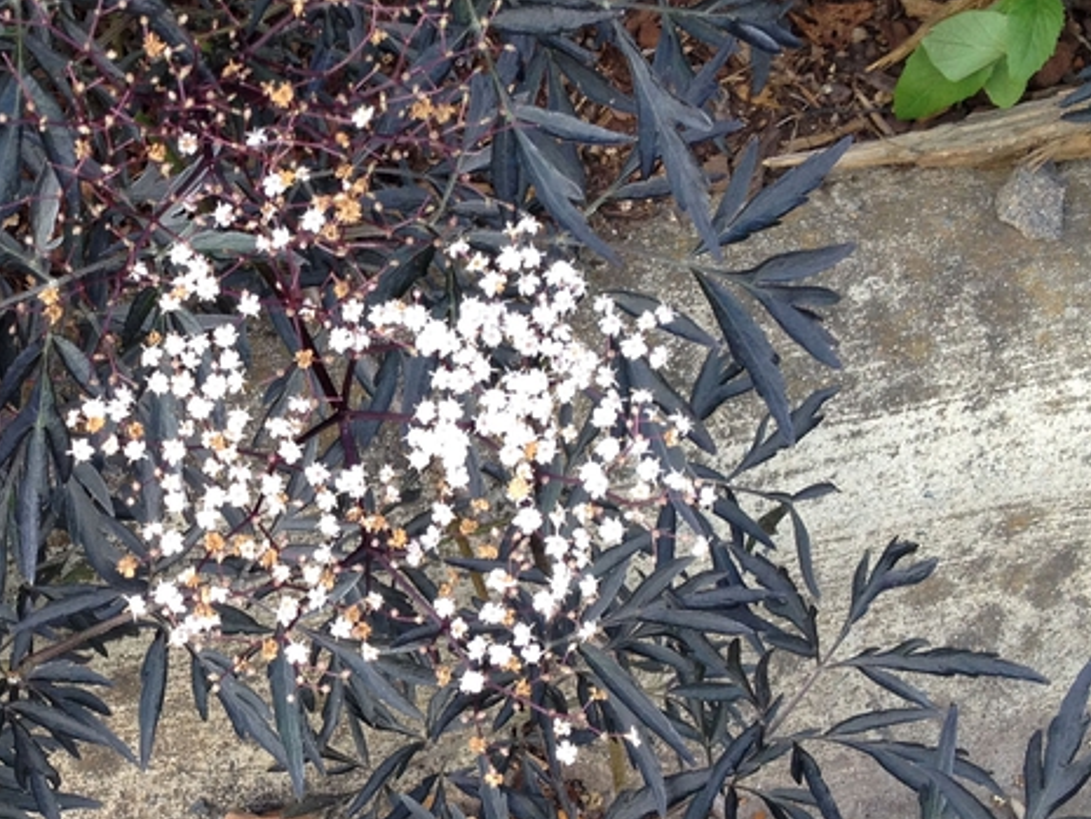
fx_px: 2427
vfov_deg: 19.1
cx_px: 113
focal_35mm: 77
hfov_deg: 24.6
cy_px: 488
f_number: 2.4
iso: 64
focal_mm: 4.28
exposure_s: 1/120
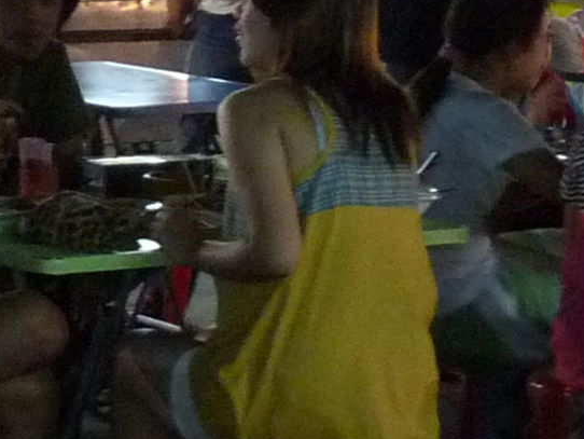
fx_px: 2869
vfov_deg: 8.7
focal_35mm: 170
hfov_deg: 11.1
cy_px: 157
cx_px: -332
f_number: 2.8
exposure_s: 1/10
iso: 400
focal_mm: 4.8
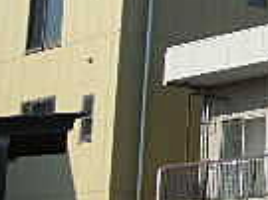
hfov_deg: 9.4
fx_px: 1470
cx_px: 613
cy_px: -48
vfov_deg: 7.7
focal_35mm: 190
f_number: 6.4
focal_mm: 8.5
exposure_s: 1/338
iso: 64
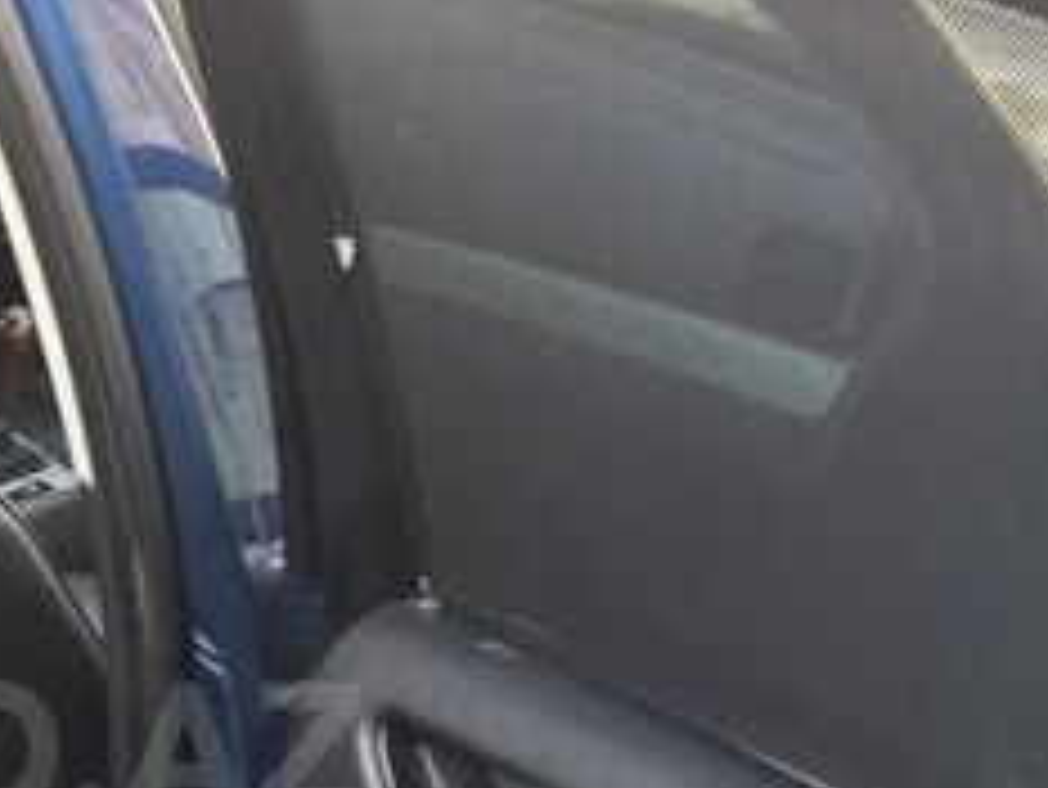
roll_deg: -4.7
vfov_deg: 17.7
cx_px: -99
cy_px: 750
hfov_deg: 22.5
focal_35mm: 82
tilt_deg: -27.8
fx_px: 2484
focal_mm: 4.15
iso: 25
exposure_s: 1/50
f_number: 2.2
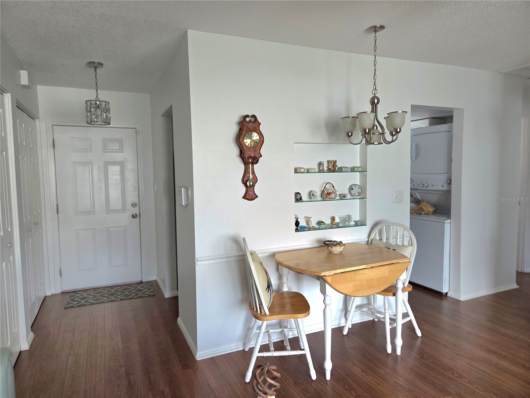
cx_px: 265
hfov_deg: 73.9
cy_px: 199
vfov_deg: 58.9
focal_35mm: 23
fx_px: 352
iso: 320
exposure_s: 1/120
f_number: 1.8
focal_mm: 5.4
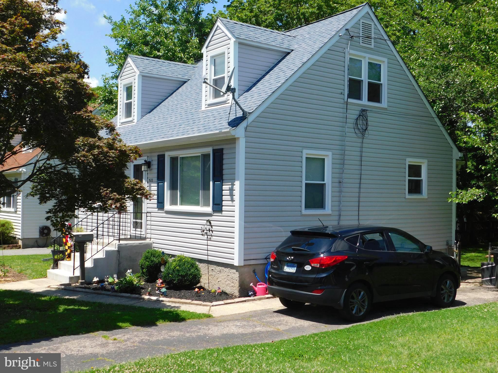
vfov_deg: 36.0
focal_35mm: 40
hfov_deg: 46.8
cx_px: 249
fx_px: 575
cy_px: 186
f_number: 3.6
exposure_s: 1/800
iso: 125
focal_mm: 7.1
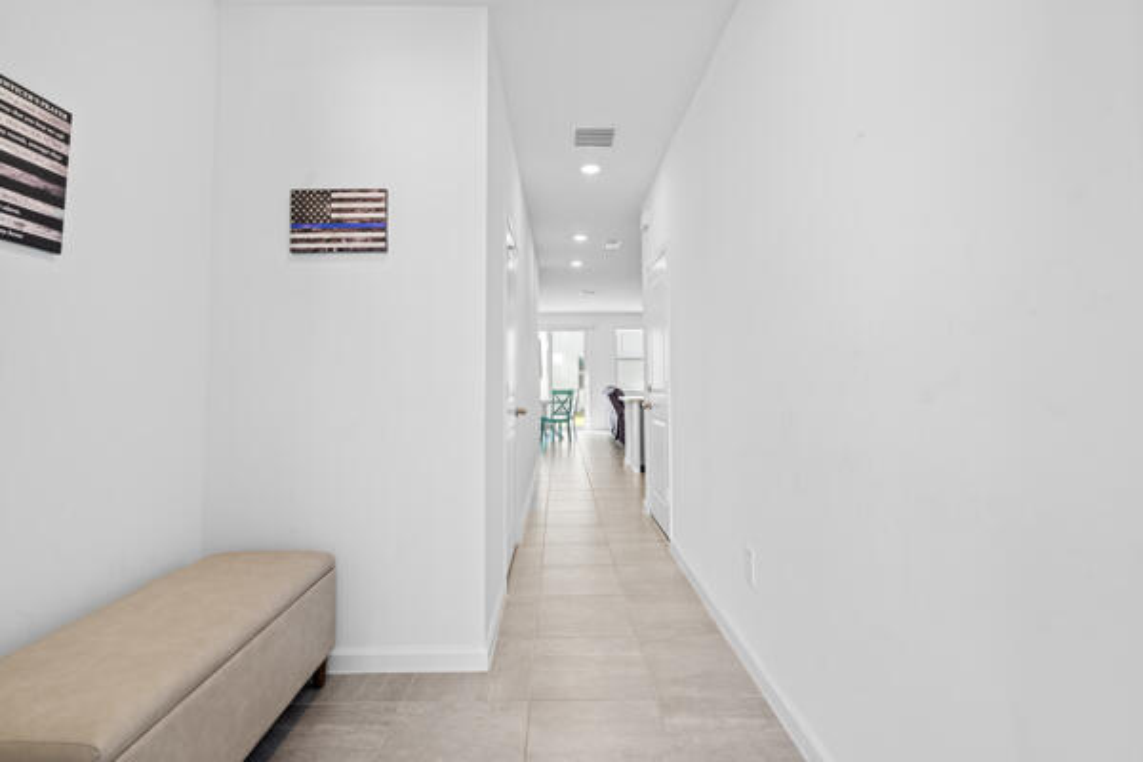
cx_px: 572
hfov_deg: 96.7
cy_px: 381
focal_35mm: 16
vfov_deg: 73.7
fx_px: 508
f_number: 8
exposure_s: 1/2
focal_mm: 16
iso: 100
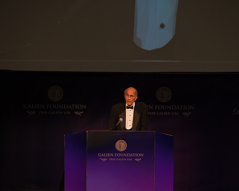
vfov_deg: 7.6
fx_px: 1442
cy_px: 105
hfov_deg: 9.5
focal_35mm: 204
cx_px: 135
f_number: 4
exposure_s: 1/200
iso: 1600
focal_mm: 160
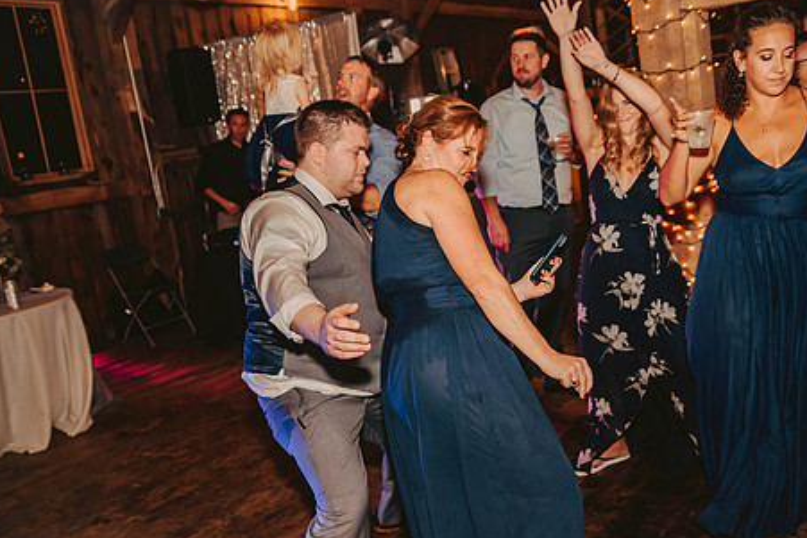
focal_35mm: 36
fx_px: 807
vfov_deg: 36.9
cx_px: 474
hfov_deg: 52.8
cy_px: 289
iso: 1000
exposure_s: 1/160
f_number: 2.8
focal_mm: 28
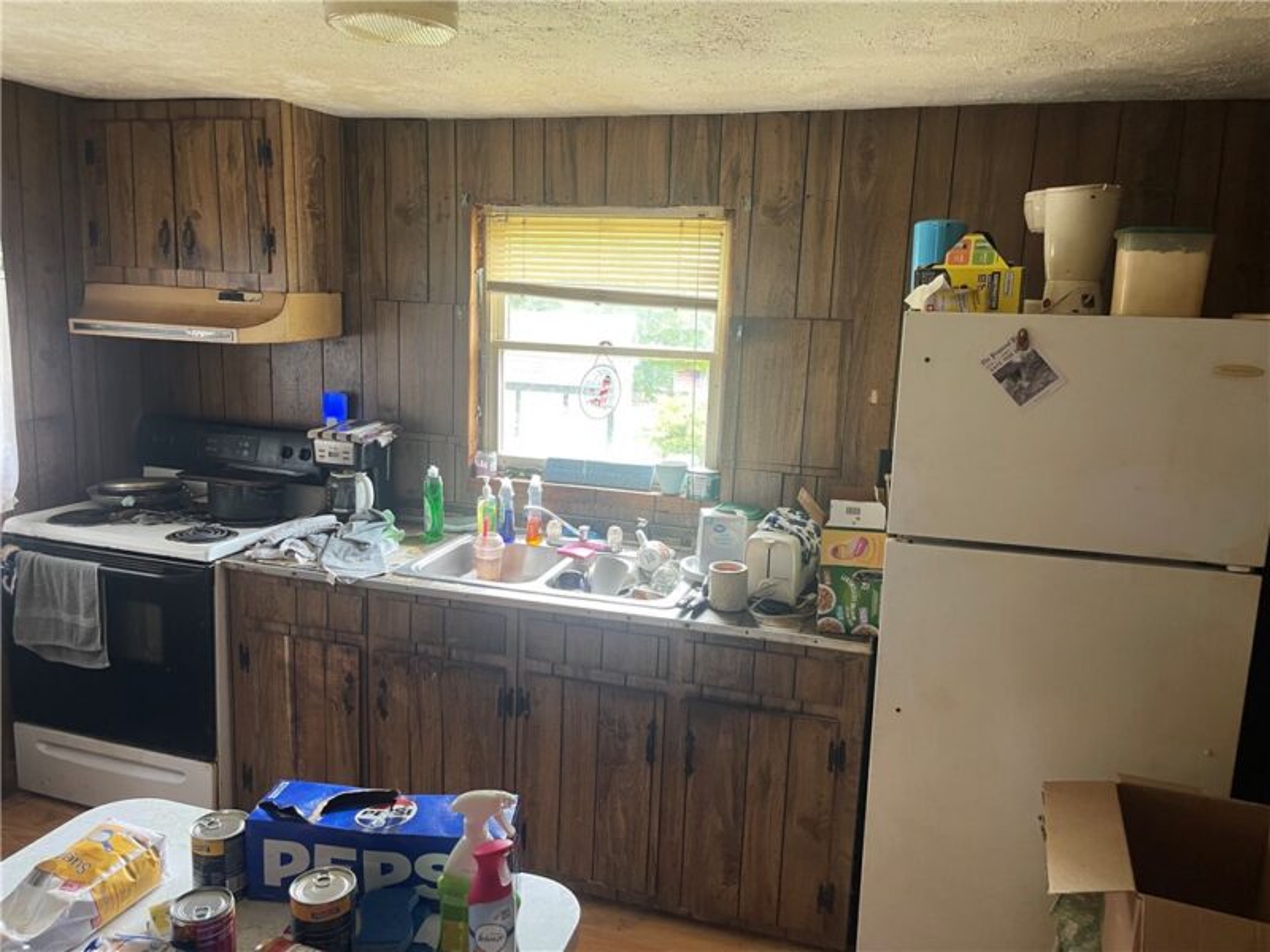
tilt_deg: -9.5
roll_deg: -2.7
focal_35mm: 25
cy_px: 476
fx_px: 917
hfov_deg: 69.4
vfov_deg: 54.9
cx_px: 635
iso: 125
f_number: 1.6
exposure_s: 1/73
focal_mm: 5.1
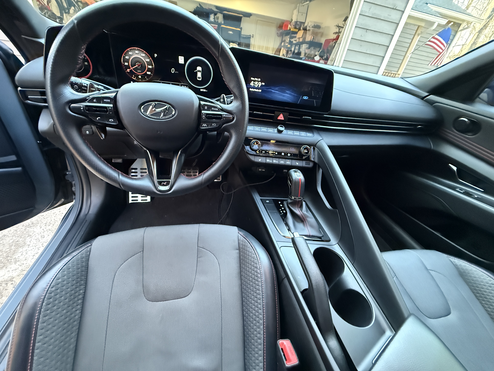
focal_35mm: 14
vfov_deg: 85.7
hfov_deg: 102.1
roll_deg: -10.1
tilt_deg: -32.8
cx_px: 247
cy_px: 186
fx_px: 200
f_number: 2.2
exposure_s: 1/60
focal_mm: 2.22
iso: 1250
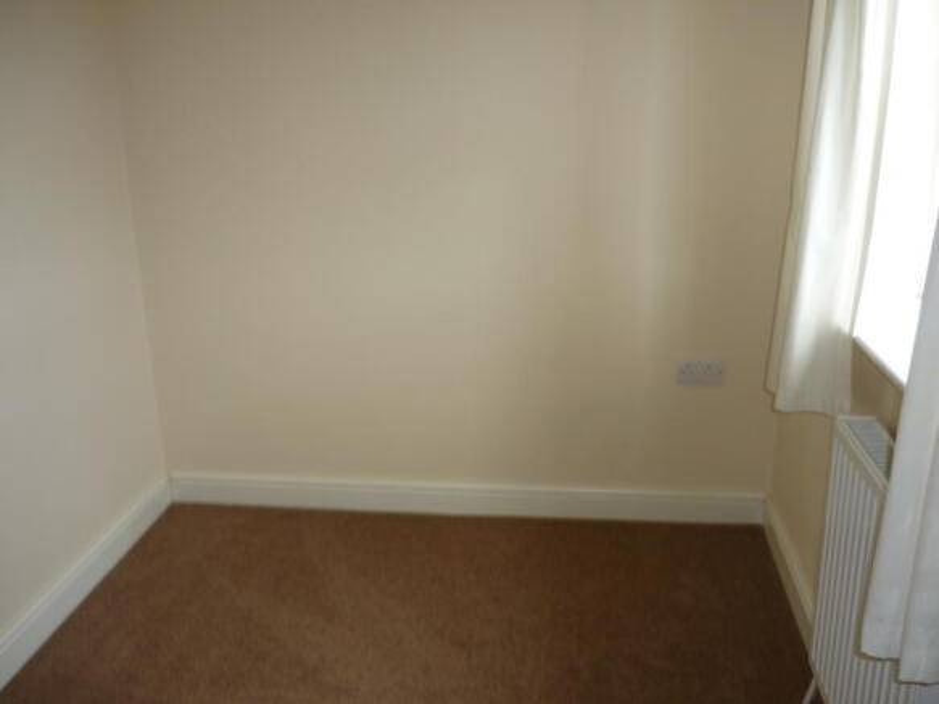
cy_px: 352
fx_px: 895
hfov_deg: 55.4
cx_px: 470
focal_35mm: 33
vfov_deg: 42.9
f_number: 2.8
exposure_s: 1/30
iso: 100
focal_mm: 5.5
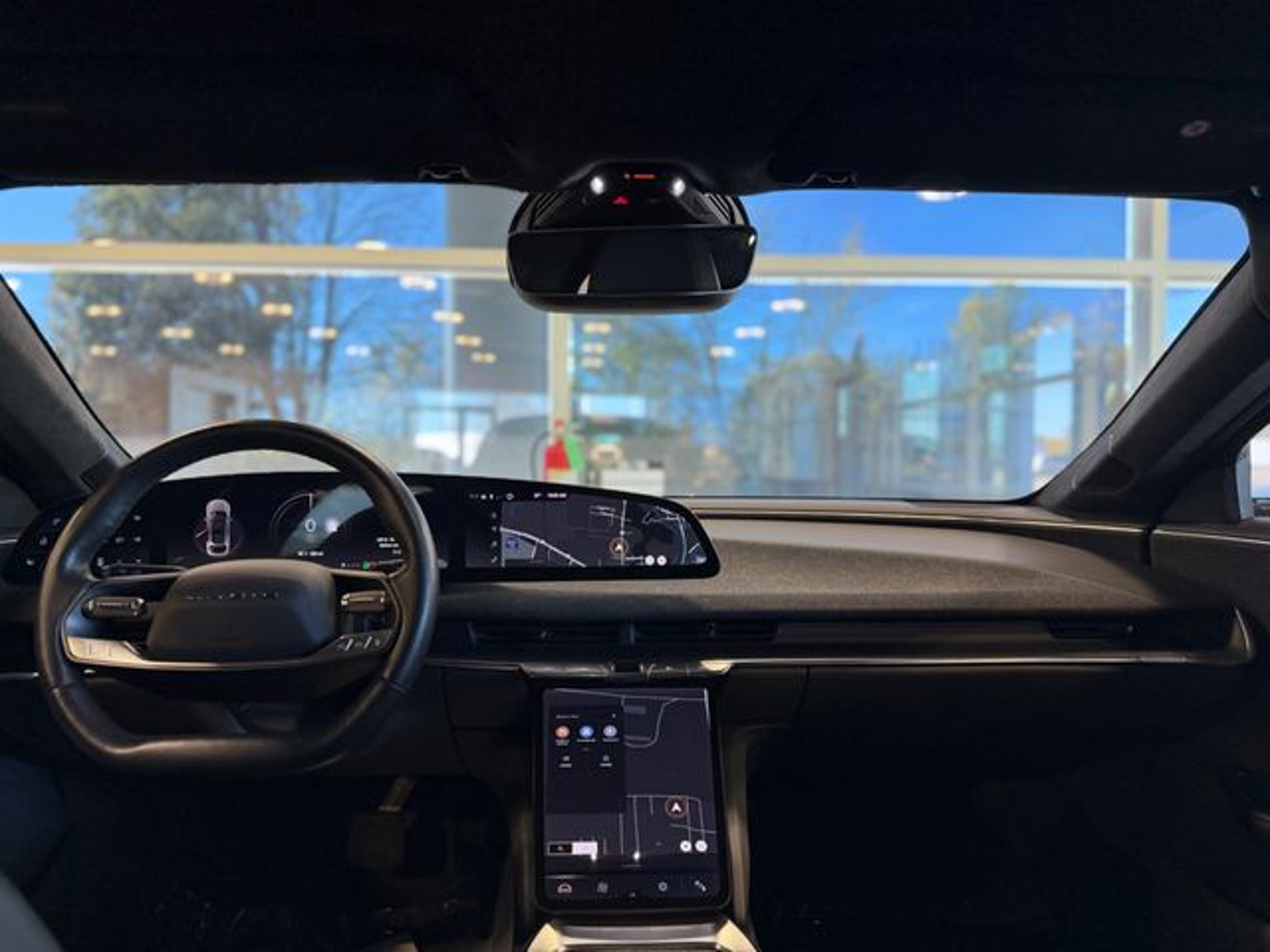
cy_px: 476
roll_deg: +0.0
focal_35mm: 24
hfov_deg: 71.6
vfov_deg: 56.8
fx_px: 881
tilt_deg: -1.5
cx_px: 635
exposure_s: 1/120
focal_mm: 6.76
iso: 200
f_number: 1.78
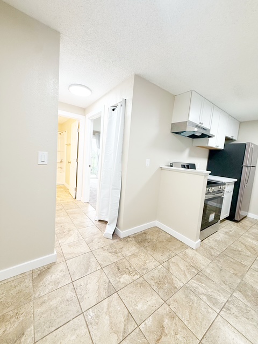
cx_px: 129
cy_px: 172
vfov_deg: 102.1
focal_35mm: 14
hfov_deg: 85.7
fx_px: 139
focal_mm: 2.22
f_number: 2.2
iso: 160
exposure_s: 1/120
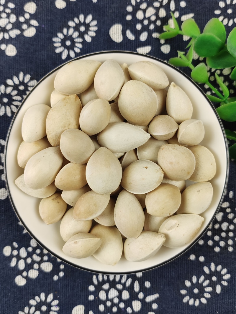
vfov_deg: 56.8
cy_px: 157
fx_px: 291
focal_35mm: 32
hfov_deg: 44.2
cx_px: 118
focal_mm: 6.14
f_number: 1.8
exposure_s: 1/100
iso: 400
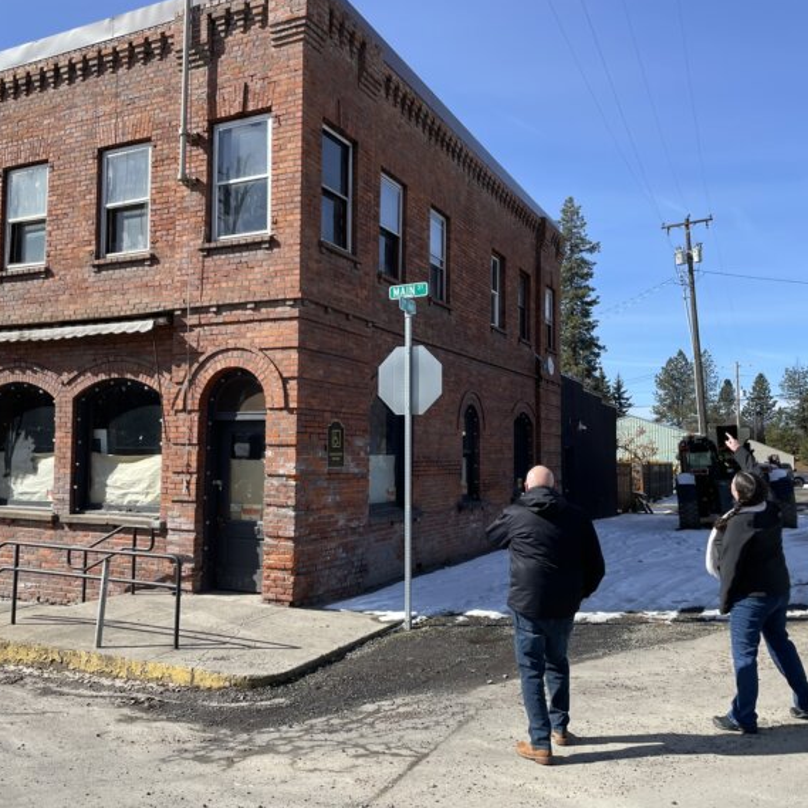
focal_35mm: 31
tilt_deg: +4.6
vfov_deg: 52.5
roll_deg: -1.6
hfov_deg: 52.4
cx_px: 354
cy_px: 400
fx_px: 819
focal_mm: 4.2
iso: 32
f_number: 1.6
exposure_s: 1/2257
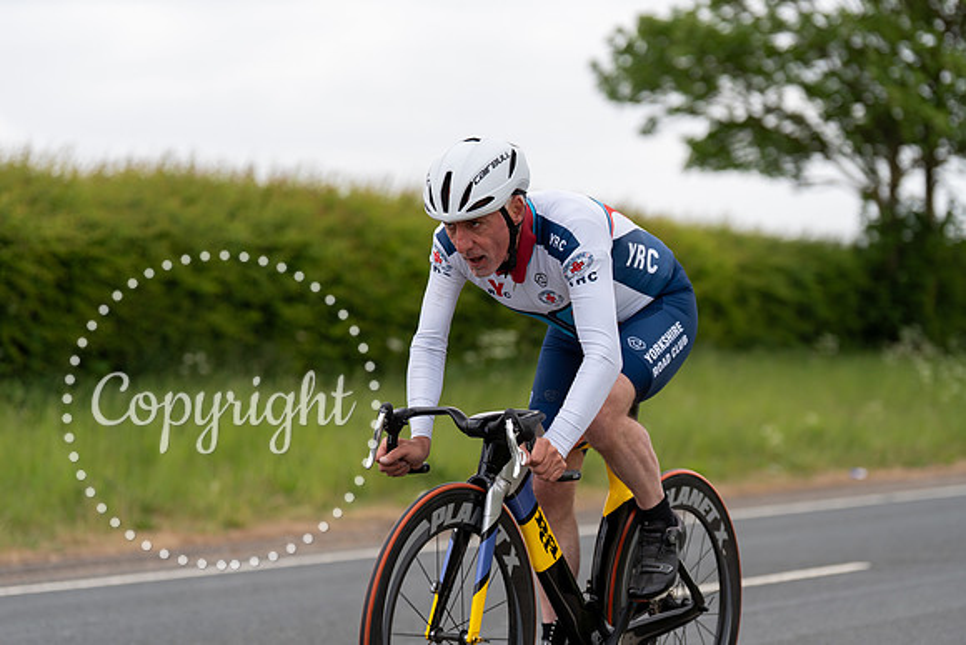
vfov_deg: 12.8
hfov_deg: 19.1
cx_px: 483
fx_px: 2872
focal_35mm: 107
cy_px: 322
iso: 160
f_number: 3.2
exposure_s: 1/1250
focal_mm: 107
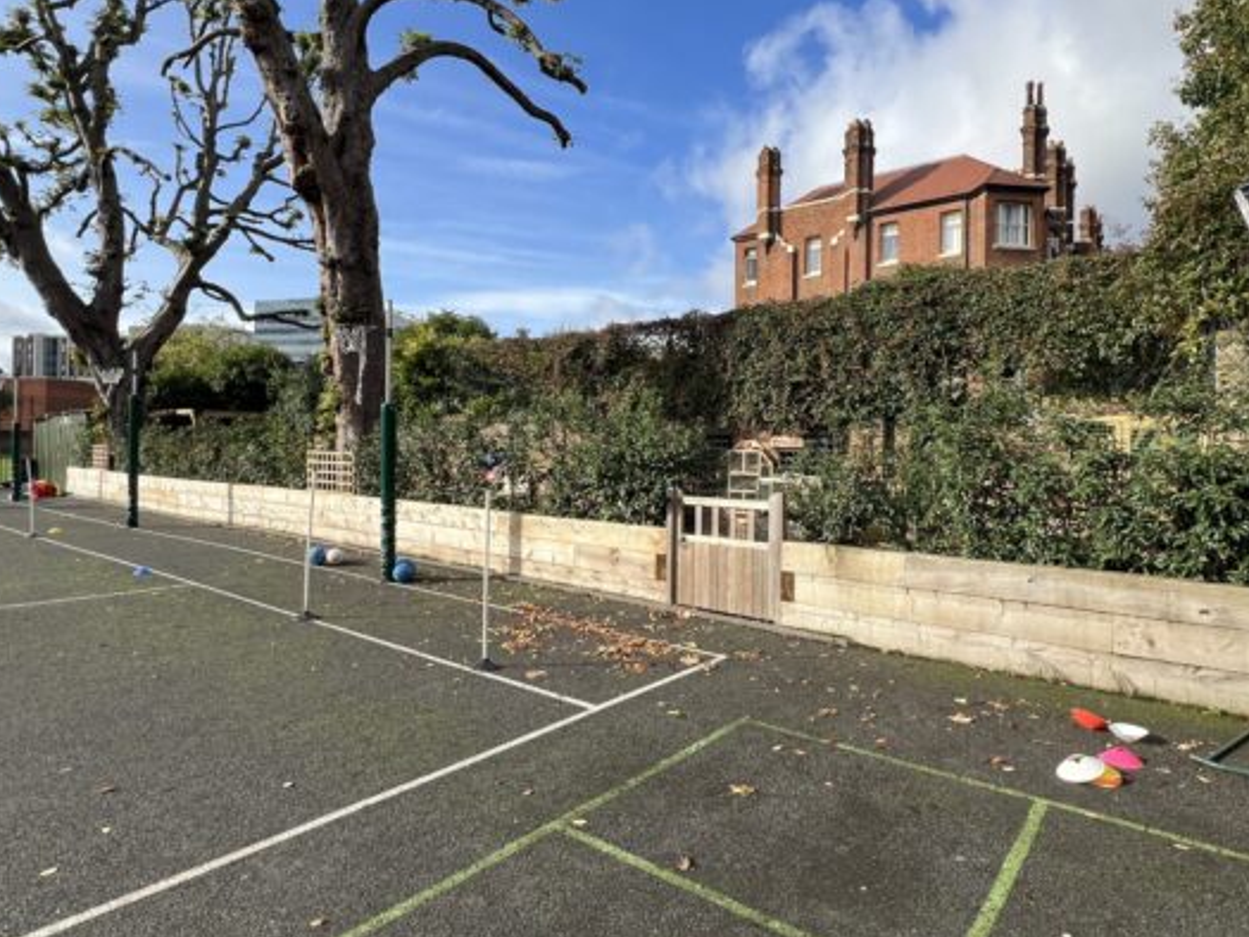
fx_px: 686
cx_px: 647
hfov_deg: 84.6
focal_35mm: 19
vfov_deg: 68.7
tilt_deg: -1.3
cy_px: 452
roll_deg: -1.5
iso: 32
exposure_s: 1/943
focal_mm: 1.57
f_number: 1.8
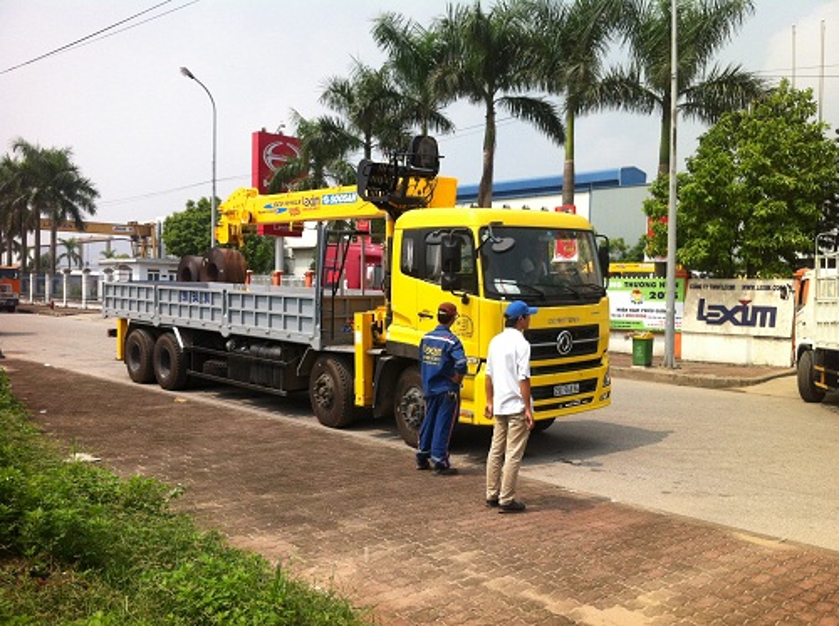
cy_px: 313
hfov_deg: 52.7
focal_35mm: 35
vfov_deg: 40.6
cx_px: 420
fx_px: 847
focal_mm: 3.85
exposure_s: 1/1397
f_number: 2.8
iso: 80
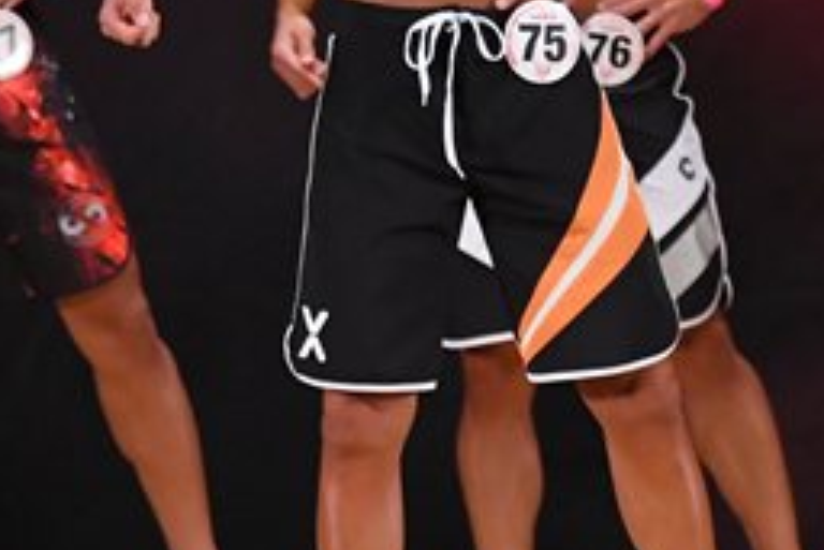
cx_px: 652
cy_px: 35
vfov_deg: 1.9
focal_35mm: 726
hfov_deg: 2.8
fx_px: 16626
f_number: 5.6
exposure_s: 1/400
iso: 3200
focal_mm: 160
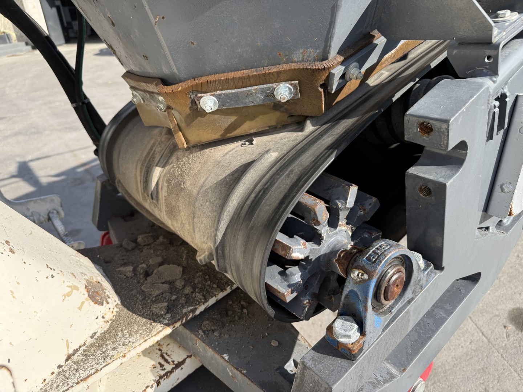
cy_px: 196
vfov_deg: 56.8
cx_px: 262
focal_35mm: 24
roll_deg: +2.8
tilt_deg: -28.9
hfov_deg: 71.6
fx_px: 363
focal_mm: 6.76
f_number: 1.78
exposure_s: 1/2370
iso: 100
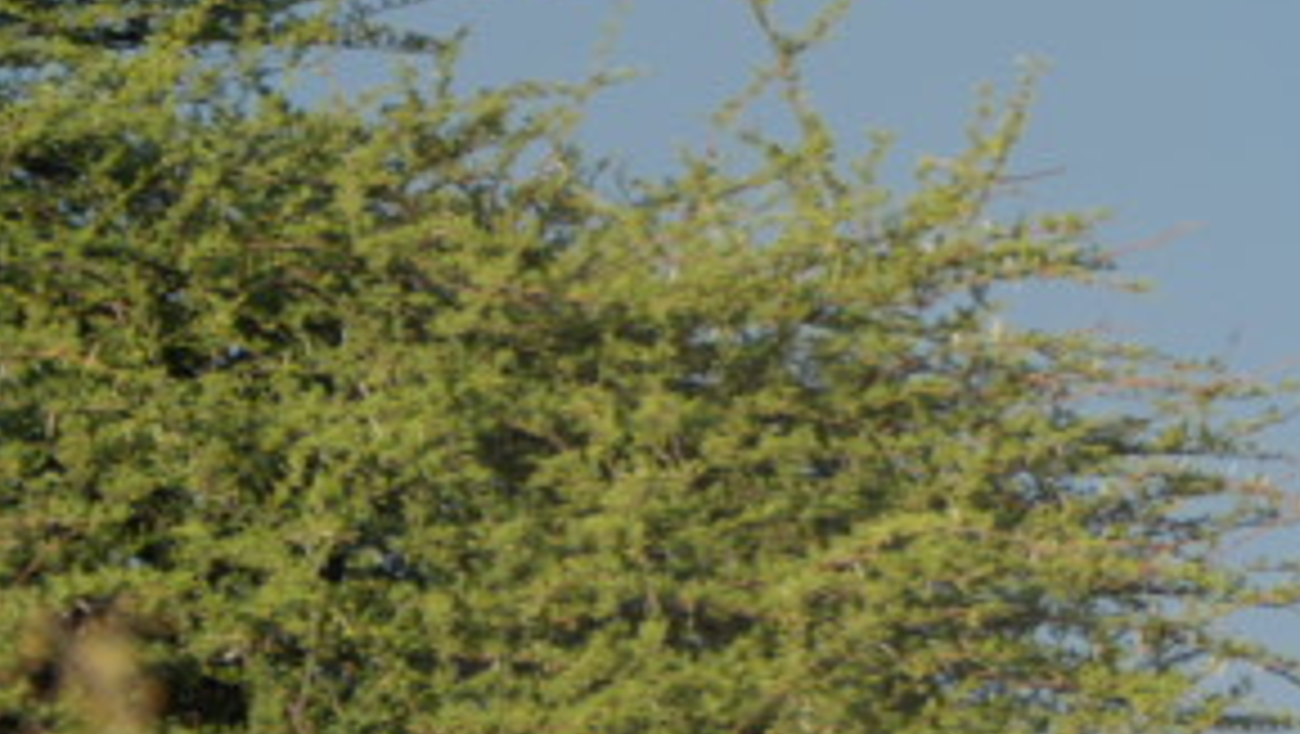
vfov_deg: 0.5
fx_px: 80886
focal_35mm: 2345
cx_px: 3117
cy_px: 887
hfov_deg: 0.9
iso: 160
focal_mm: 400
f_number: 6.3
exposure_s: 1/500
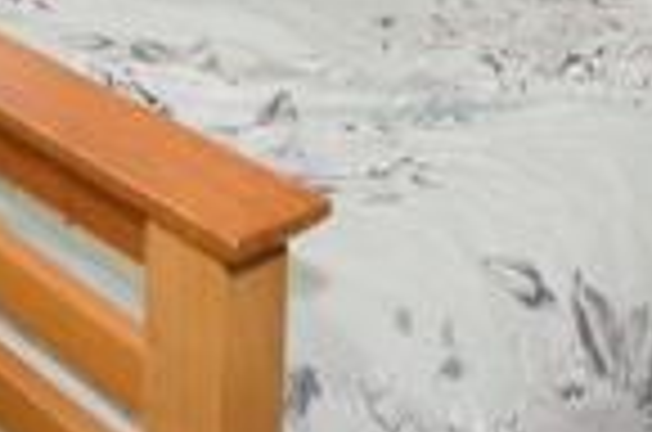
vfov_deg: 16.0
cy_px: -407
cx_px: 310
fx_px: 1229
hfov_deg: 29.7
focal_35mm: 68
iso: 400
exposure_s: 1/160
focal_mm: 10
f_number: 6.3
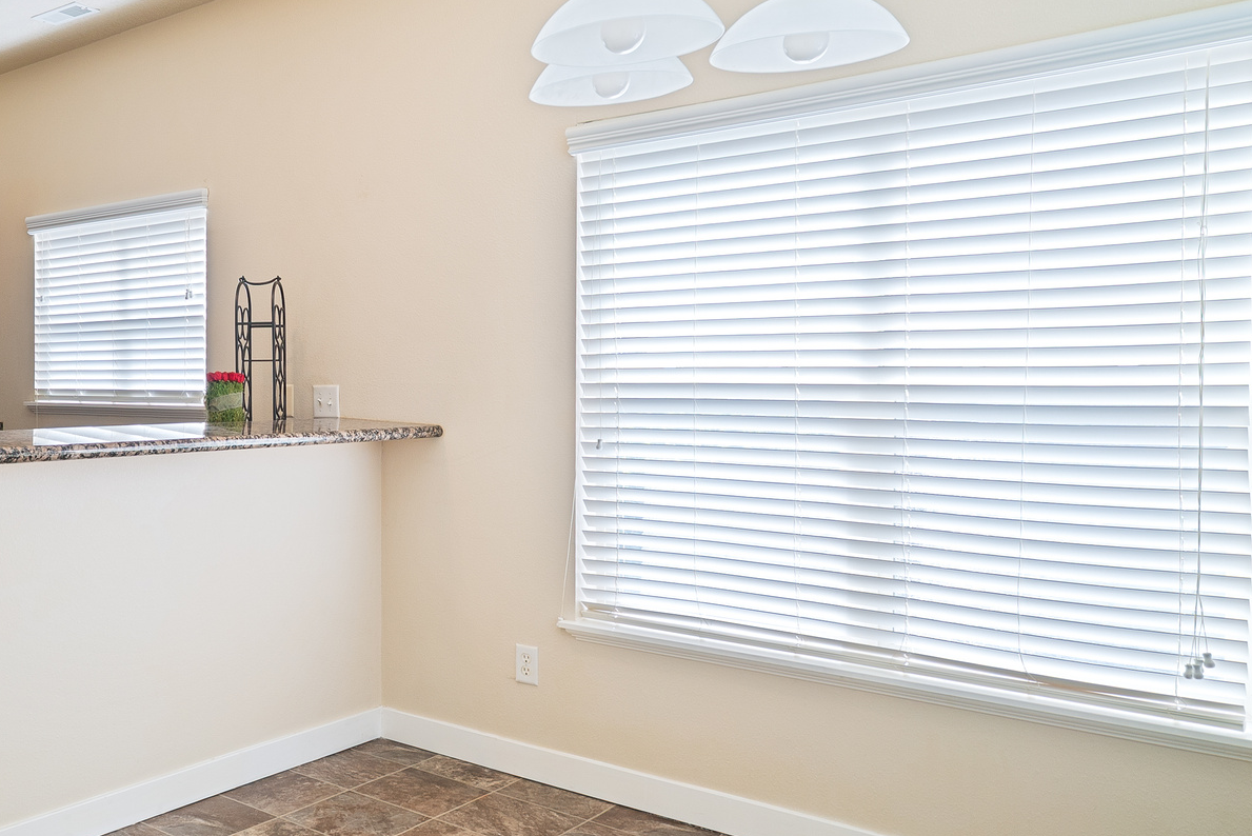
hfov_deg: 55.3
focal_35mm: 31
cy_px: 447
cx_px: 220
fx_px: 1079
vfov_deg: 42.3
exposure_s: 1/10
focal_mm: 18
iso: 320
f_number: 8
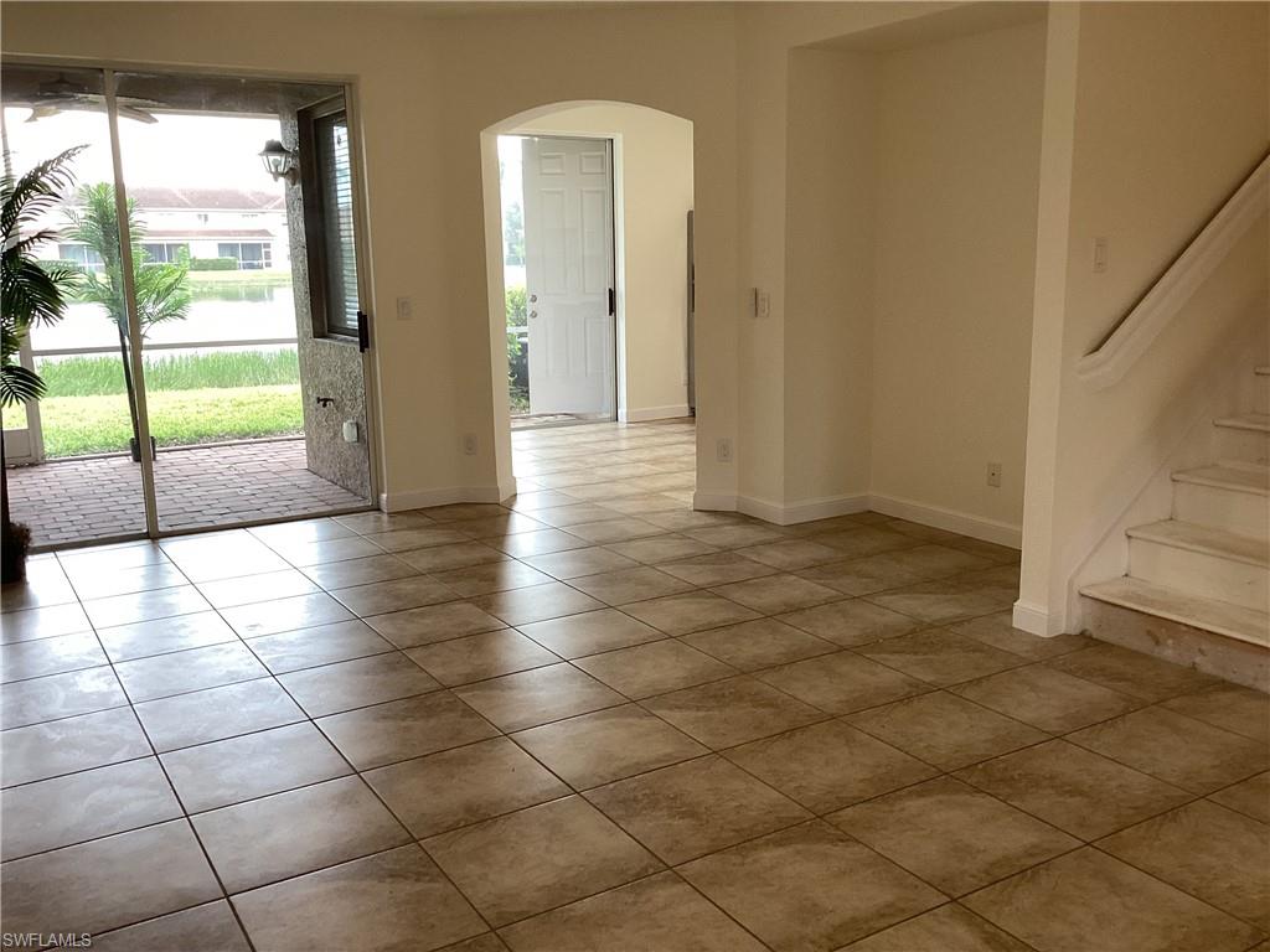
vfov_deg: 45.4
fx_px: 1137
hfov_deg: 58.4
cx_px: 635
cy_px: 476
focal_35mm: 31
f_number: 2.4
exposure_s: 1/120
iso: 80
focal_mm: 3.3
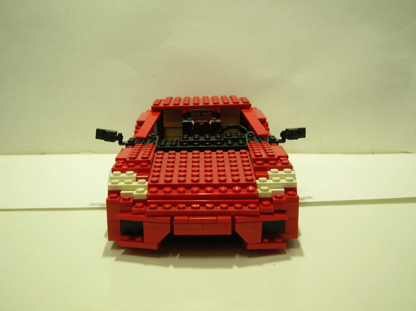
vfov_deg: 34.3
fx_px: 504
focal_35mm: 42
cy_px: 156
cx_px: 208
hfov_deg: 44.8
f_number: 3.1
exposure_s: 1/4
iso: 104
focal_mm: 7
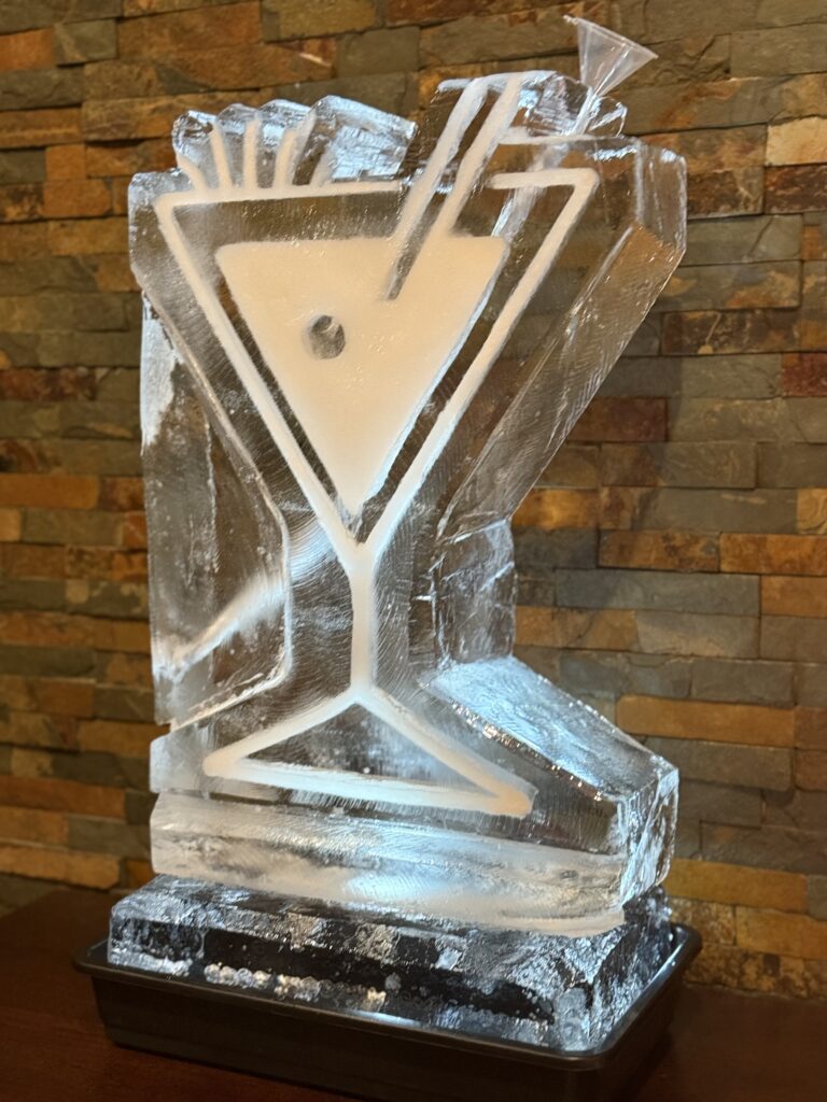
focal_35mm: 48
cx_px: 414
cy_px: 551
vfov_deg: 39.7
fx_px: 1529
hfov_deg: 30.3
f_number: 1.78
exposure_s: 1/40
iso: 500
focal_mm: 6.76
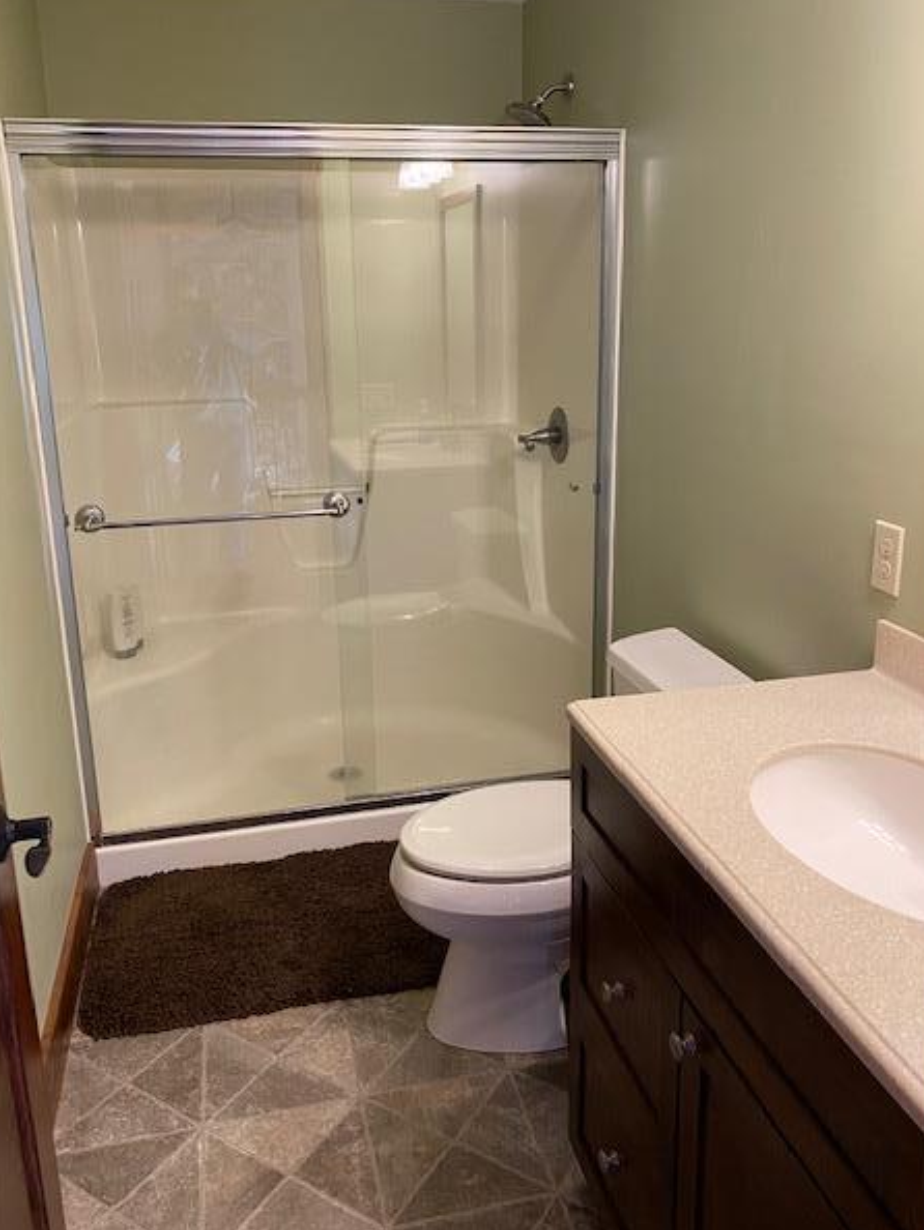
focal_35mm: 28
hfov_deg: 49.8
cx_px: 454
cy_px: 578
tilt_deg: -13.1
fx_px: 996
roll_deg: +0.1
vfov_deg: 63.4
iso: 160
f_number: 1.8
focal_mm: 4.25
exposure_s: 1/60
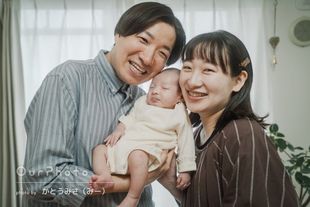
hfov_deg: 54.4
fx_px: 301
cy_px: 104
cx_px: 155
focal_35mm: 35
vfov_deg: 37.9
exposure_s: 1/125
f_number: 2.8
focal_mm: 35
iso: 640
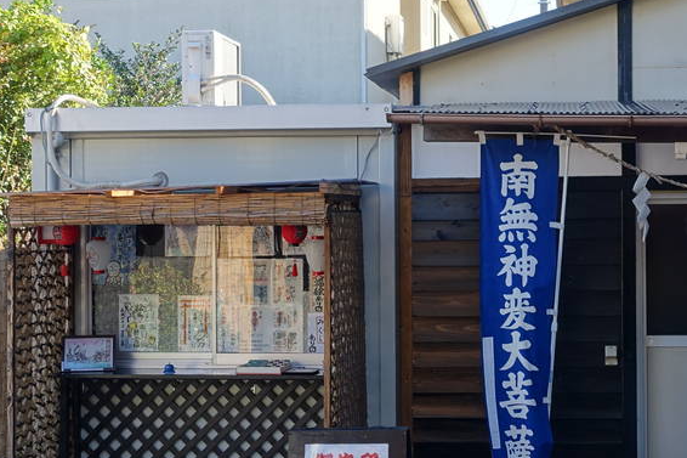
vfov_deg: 19.4
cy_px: 227
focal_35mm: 70
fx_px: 1335
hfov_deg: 28.6
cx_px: 479
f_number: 4
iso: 125
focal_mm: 12.2
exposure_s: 1/160
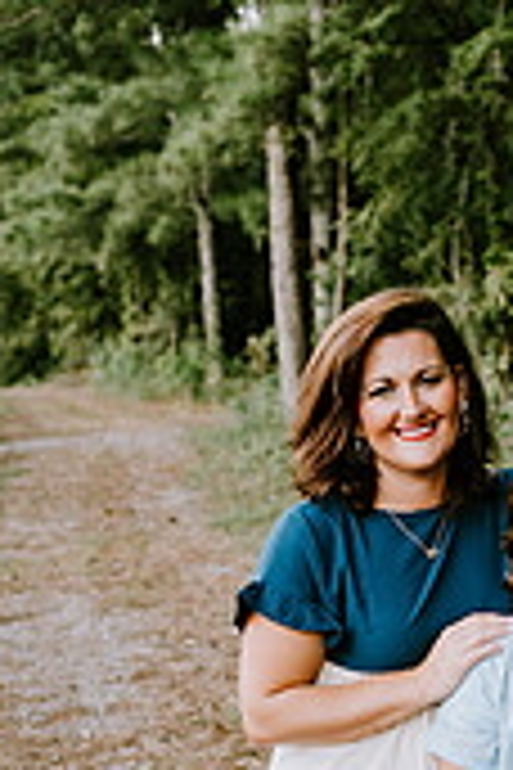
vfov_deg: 30.9
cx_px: 526
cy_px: 639
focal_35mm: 63
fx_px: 1347
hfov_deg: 20.8
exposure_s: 1/250
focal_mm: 24
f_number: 2.2
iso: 320
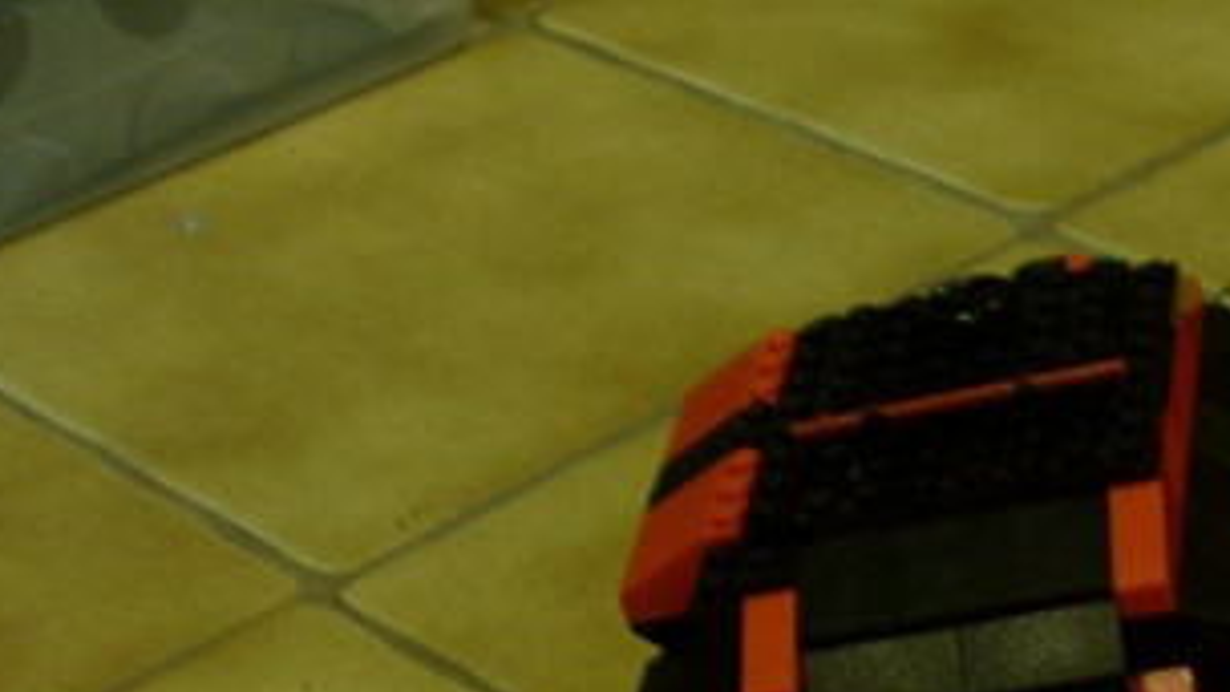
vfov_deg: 10.9
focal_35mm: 109
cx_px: 1396
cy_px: 854
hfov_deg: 18.8
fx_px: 3555
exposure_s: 1/10
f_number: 3
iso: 80
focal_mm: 6.3
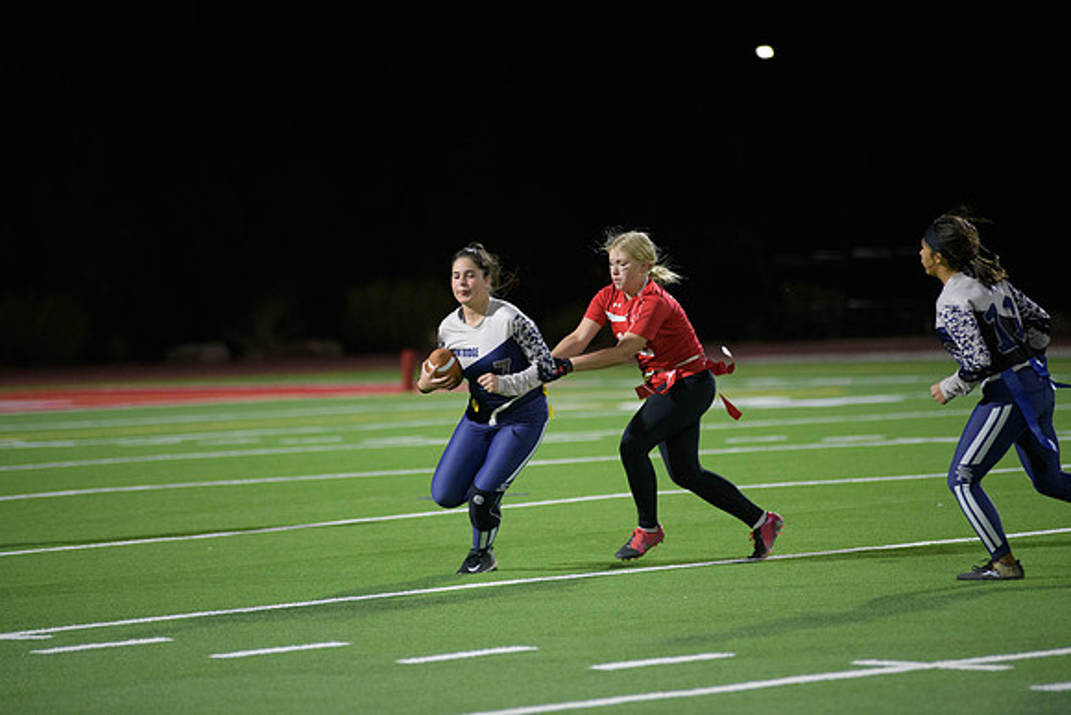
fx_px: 5951
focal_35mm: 200
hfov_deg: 10.3
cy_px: 358
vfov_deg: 6.9
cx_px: 536
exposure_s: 1/640
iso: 3600
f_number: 2.8
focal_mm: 200
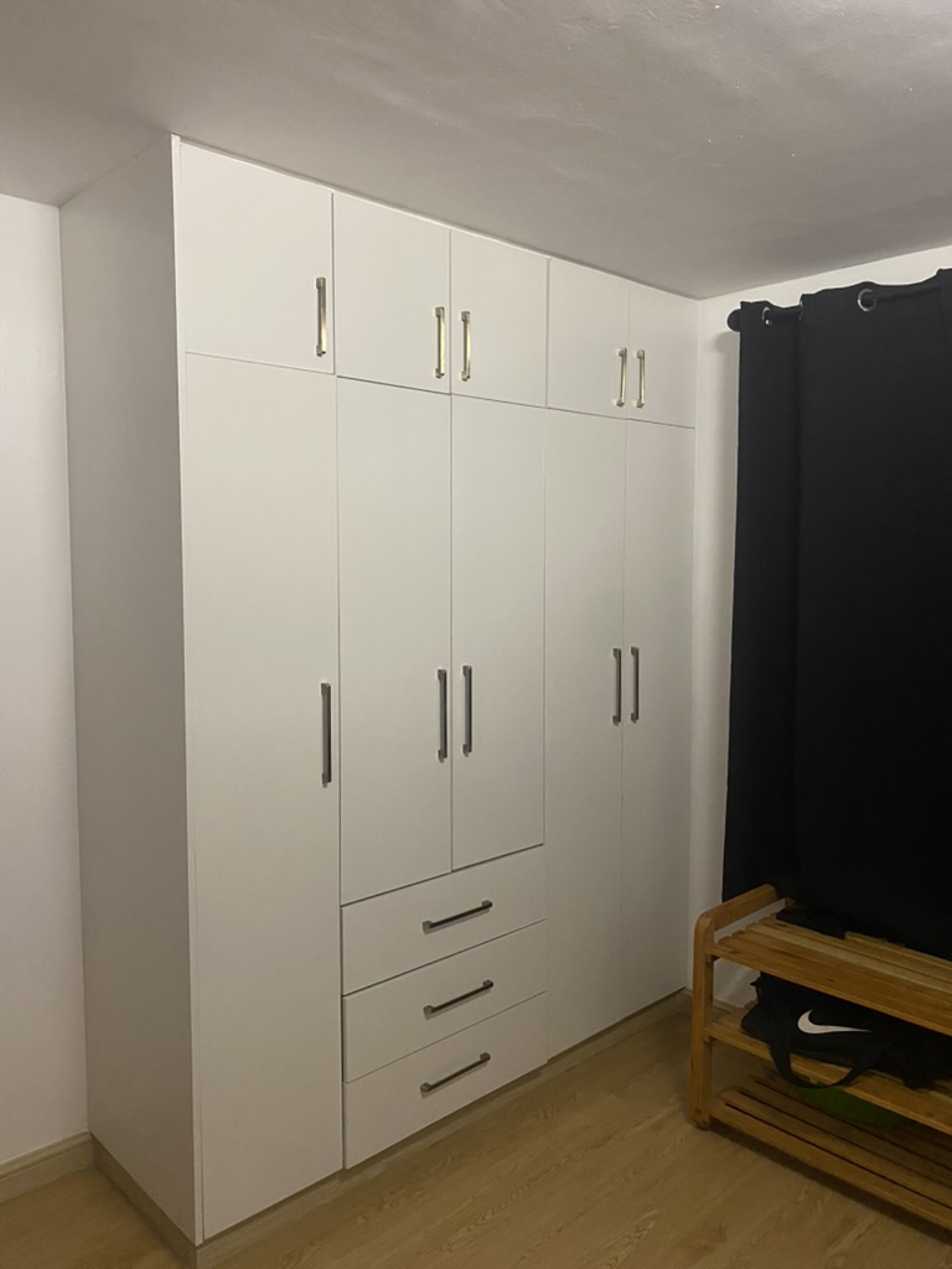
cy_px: 634
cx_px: 476
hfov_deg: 53.1
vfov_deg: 67.3
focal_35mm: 26
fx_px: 953
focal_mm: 4.25
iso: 400
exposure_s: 1/50
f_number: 1.8
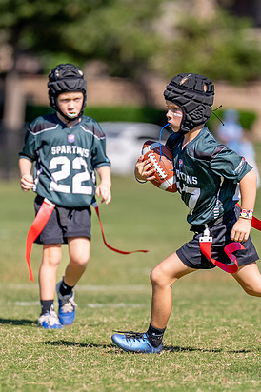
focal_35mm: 498
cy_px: 232
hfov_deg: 2.8
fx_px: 5424
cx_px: 148
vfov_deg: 4.1
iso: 250
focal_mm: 200
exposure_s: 1/5000
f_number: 2.8
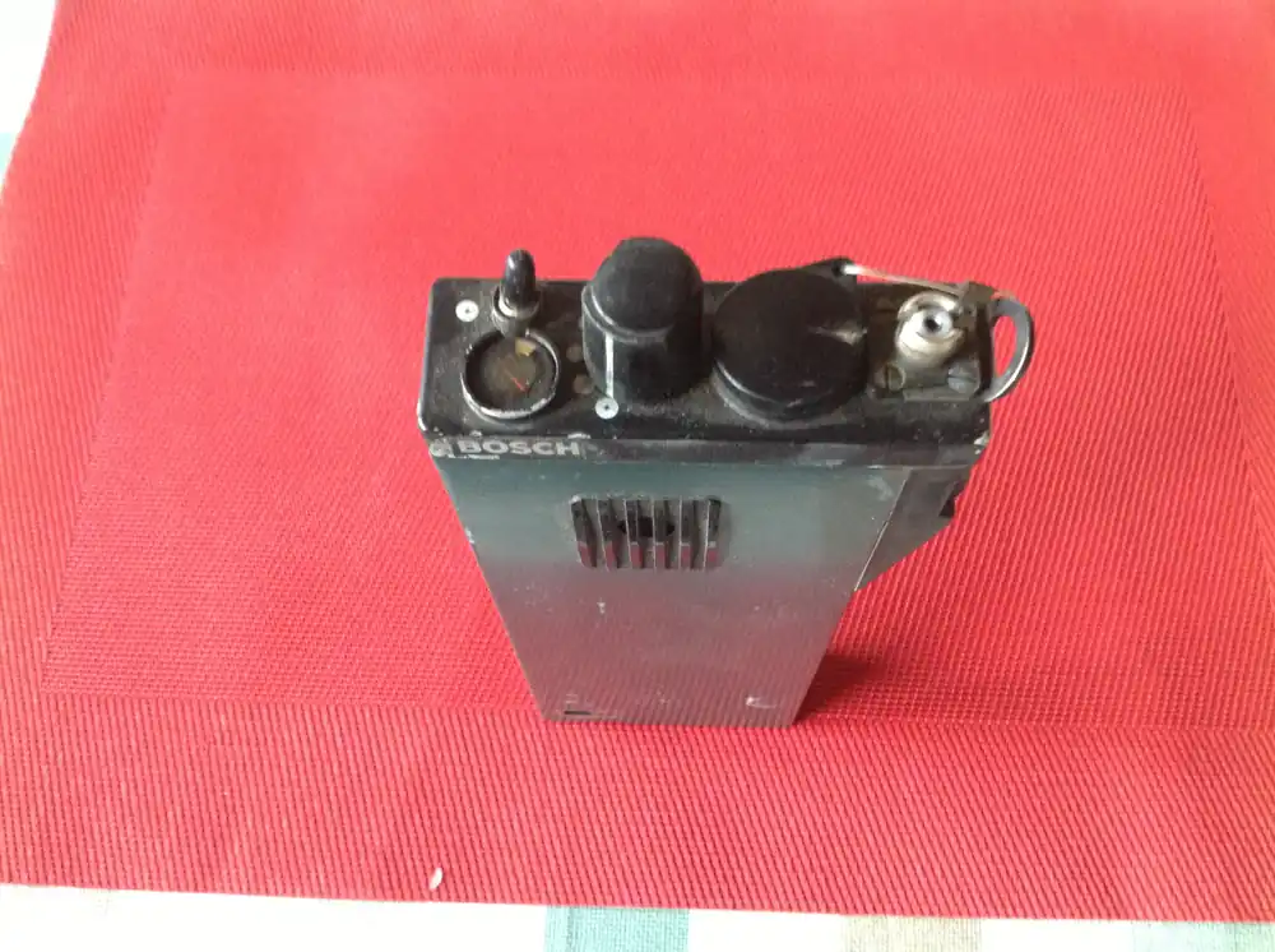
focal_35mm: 35
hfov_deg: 52.7
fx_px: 1287
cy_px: 476
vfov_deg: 40.6
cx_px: 638
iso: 400
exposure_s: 1/15
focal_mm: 4.28
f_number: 2.4
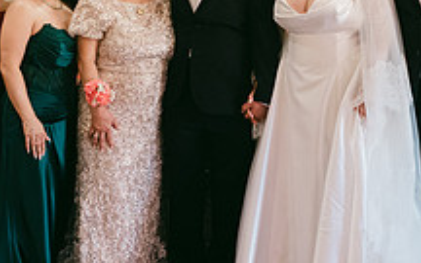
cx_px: 246
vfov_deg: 13.4
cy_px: 32
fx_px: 1113
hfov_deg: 21.4
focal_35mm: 97
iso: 2500
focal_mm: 35
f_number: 4
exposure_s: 1/125
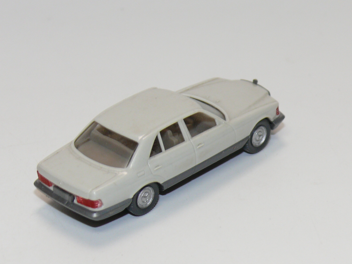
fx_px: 1373
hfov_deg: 14.6
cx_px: 176
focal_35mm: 135
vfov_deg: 11.0
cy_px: 132
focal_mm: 16.1
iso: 100
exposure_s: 1/30
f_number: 4
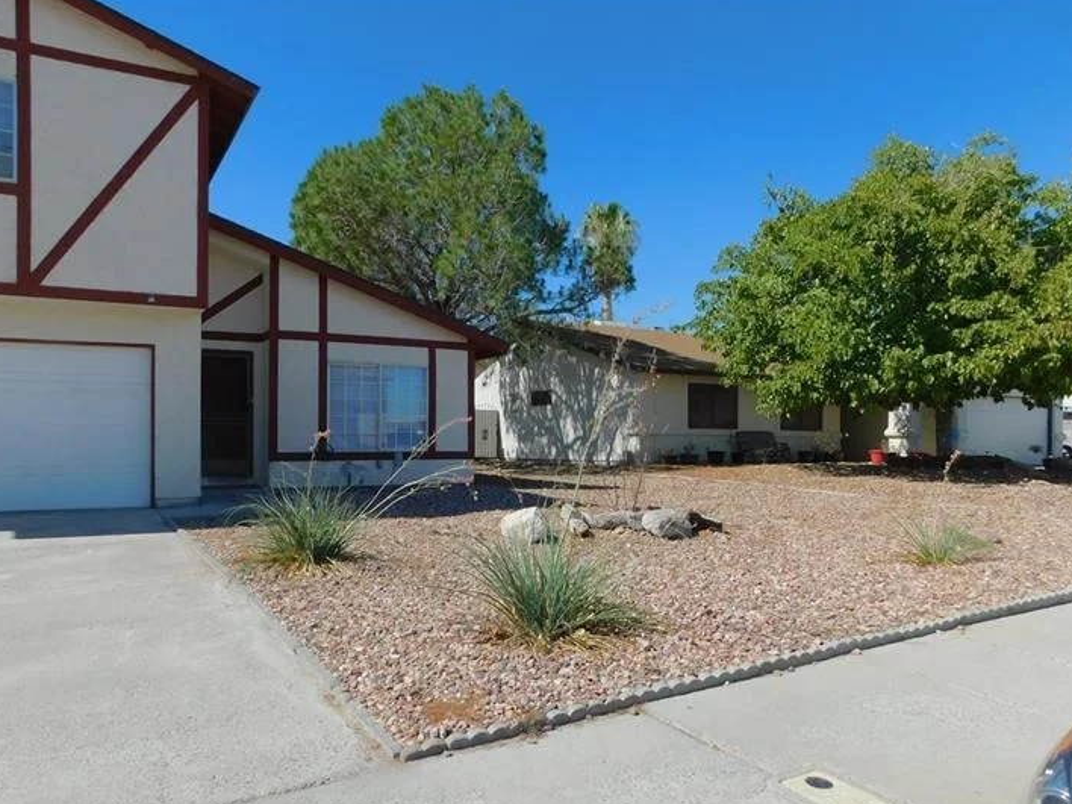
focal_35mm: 26
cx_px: 500
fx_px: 805
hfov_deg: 67.2
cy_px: 442
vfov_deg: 53.0
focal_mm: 4
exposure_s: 1/500
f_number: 6
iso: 125
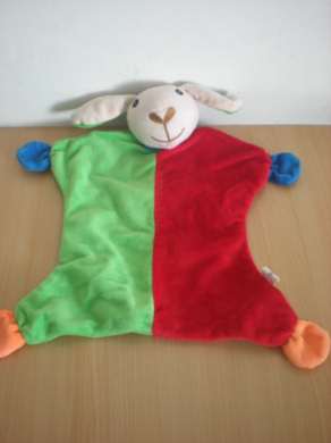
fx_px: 485
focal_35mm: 38
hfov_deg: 37.7
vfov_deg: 49.0
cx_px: 166
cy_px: 222
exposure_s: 1/13.8
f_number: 3.1
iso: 200
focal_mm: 6.3
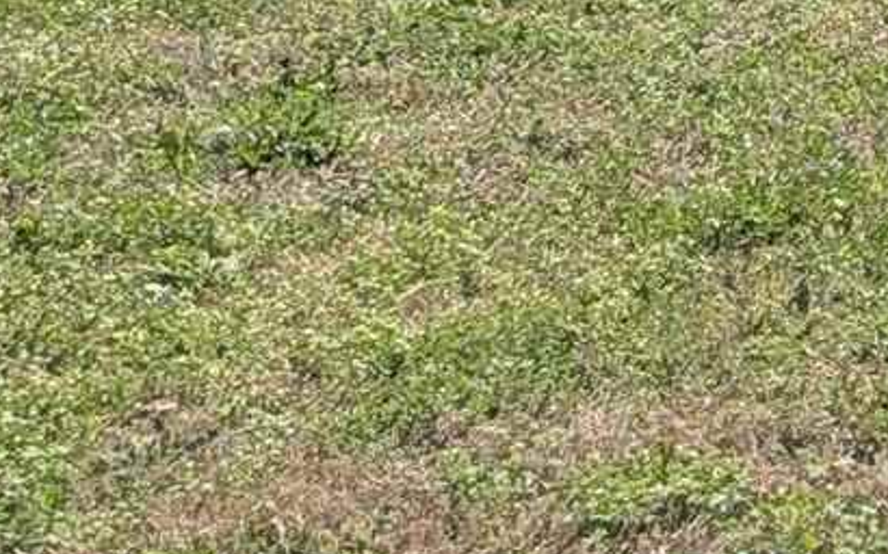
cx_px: 2560
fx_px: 4597
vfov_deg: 6.0
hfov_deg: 9.1
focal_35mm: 190
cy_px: -1562
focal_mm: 6.9
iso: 22
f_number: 1.68
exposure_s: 1/1727
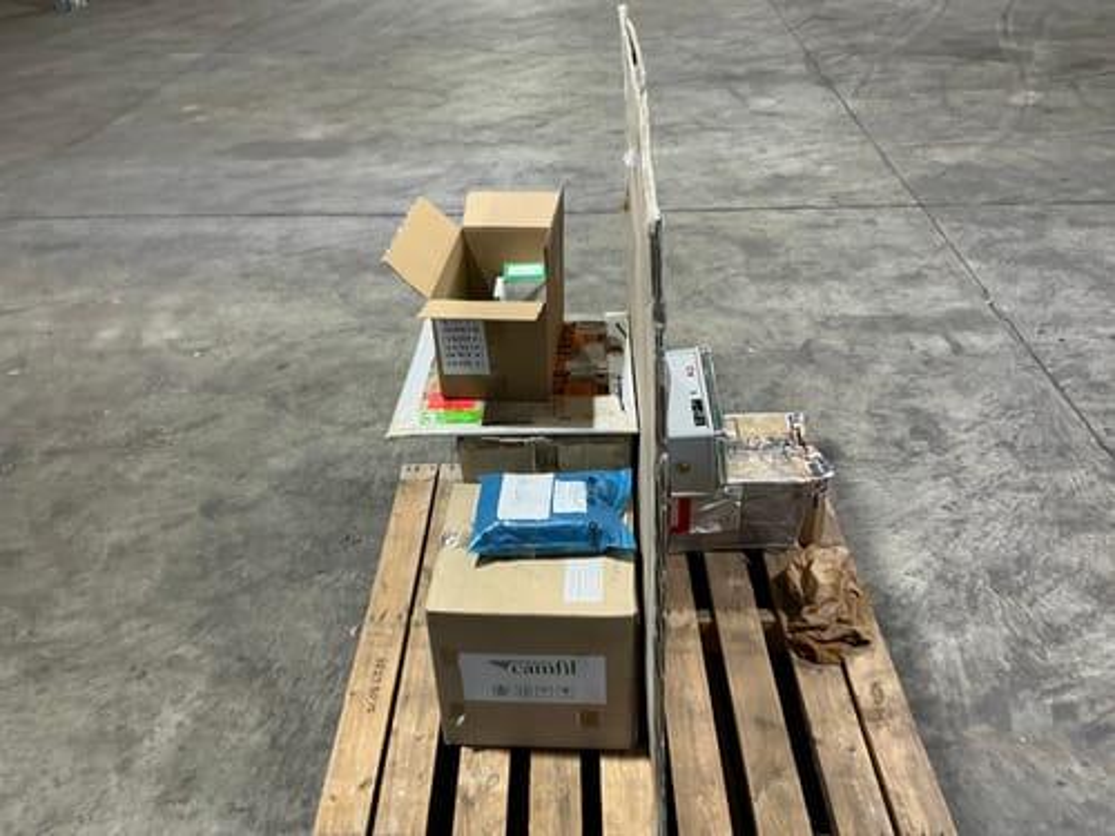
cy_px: 418
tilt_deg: -35.1
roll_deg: +3.1
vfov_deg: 49.7
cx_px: 558
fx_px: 902
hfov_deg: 63.4
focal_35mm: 28
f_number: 1.8
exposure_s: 1/50
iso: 80
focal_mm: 3
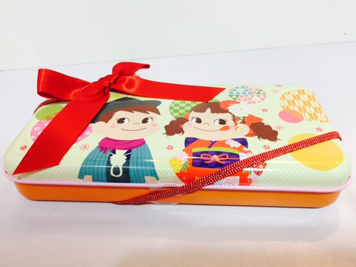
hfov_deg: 61.7
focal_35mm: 29
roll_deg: +2.1
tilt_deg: -33.7
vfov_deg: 48.2
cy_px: 134
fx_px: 298
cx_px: 178
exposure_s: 1/33
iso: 80
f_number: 2.2
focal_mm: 4.15
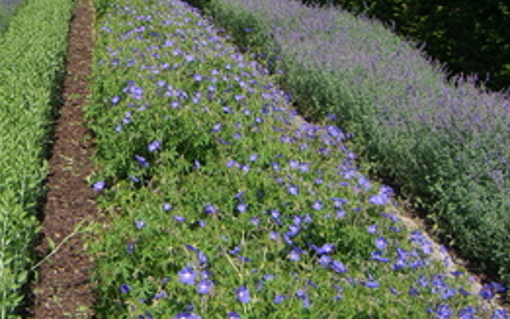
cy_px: 43
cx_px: 96
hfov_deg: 29.5
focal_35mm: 68
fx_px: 945
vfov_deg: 18.9
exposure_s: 1/500
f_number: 4.3
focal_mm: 6.2
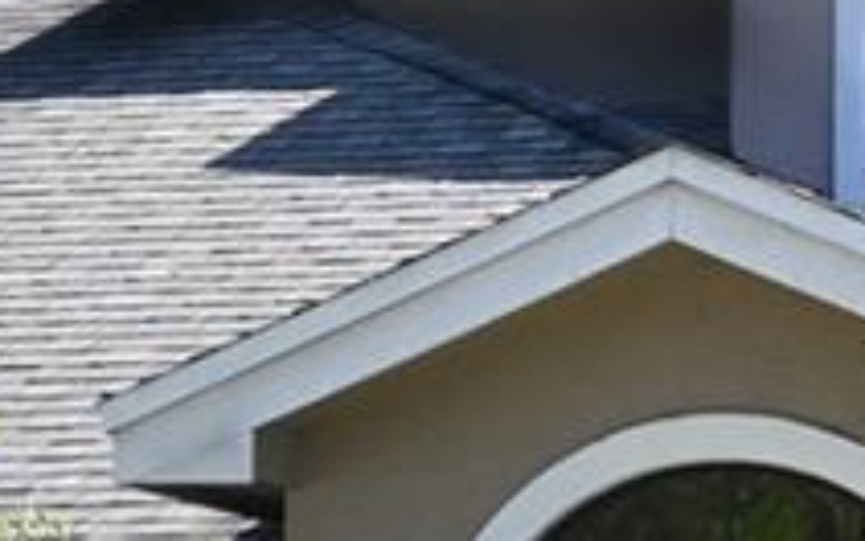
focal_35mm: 354
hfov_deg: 5.9
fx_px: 8343
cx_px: 467
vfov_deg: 3.7
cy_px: 139
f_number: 5.6
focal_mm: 30.5
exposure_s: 1/250
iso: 100
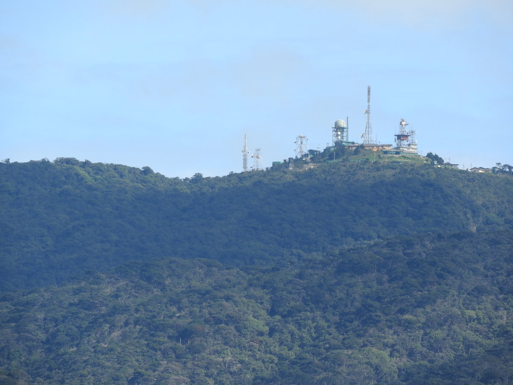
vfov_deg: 3.0
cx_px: 256
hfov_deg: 4.0
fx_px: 7410
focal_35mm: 500
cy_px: 192
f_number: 5.6
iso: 100
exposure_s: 1/400
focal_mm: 89.6
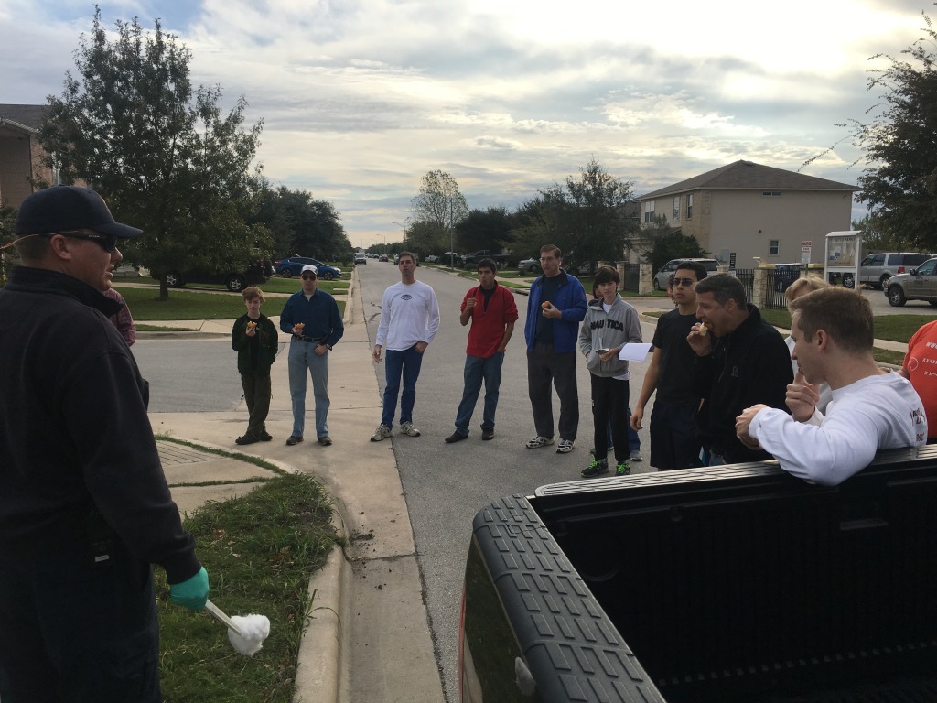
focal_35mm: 29
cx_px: 468
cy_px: 352
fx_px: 785
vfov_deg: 48.2
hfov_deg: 61.7
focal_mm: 4.15
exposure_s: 1/1479
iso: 25
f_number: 2.2
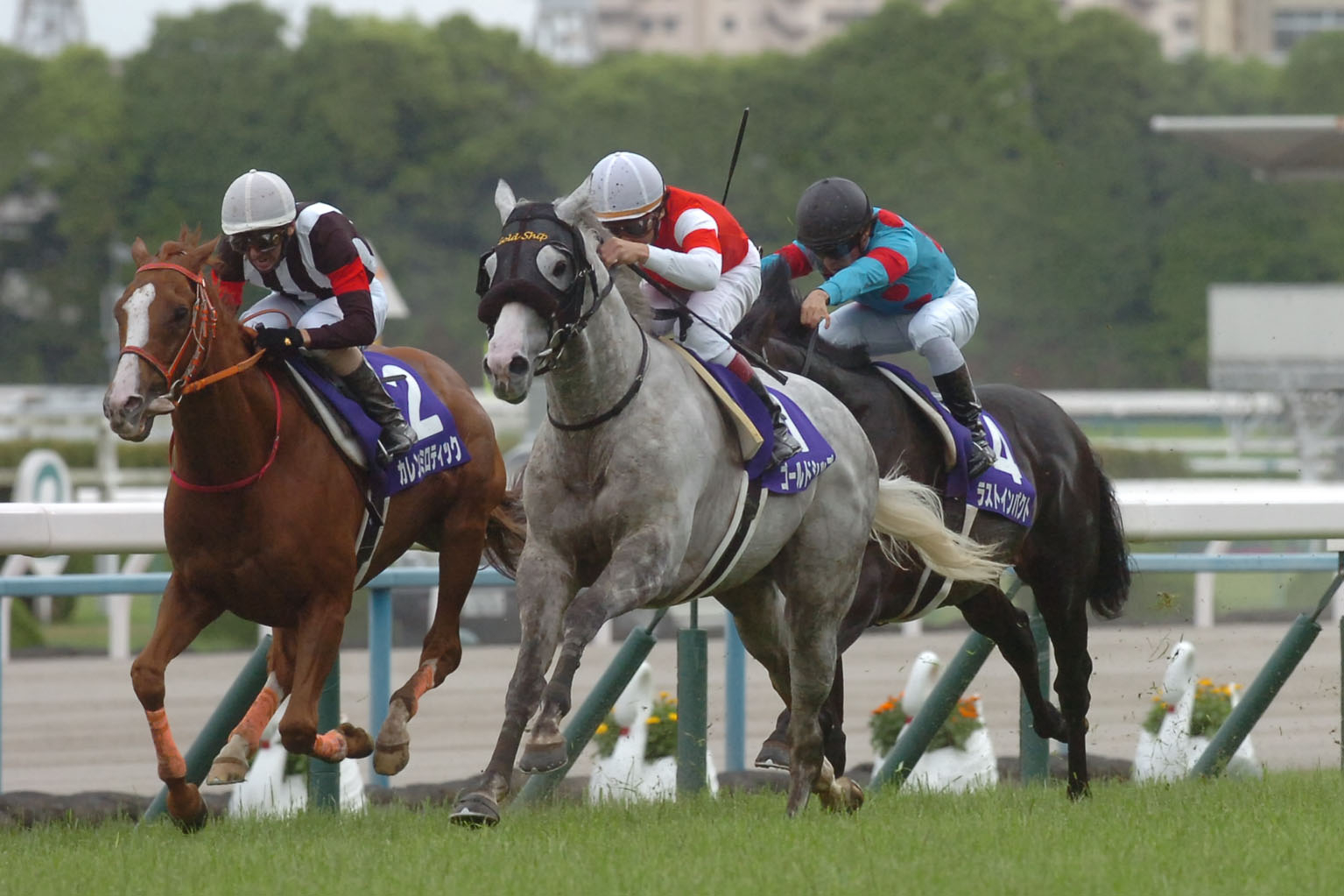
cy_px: 448
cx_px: 672
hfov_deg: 4.6
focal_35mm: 450
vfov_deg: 3.1
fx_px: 16797
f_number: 7.1
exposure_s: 1/1000
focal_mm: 300
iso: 800
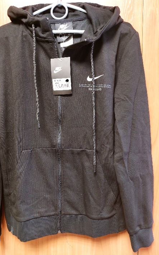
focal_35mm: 26
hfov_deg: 47.5
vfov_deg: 70.4
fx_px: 180
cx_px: 68
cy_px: 126
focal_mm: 5.23
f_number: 1.8
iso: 400
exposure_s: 1/25
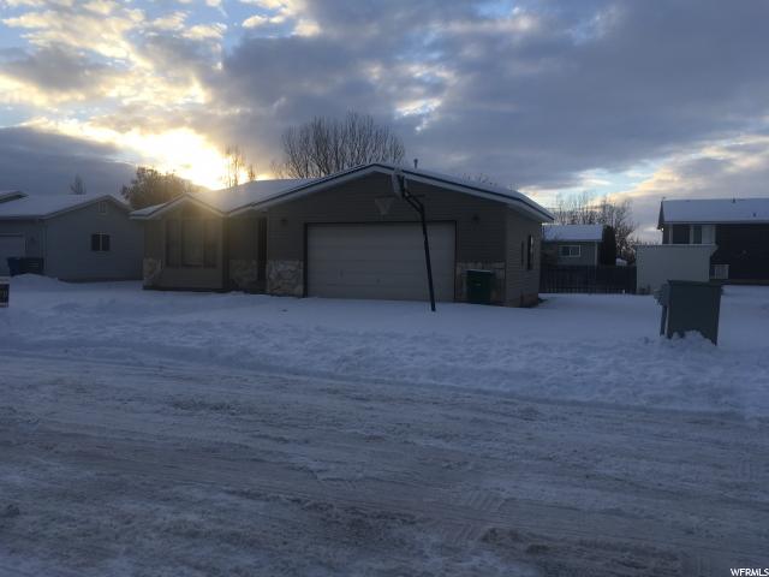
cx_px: 384
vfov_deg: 48.2
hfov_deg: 61.7
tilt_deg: -1.1
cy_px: 288
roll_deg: -0.2
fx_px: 644
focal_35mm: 29
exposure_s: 1/674
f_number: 2.2
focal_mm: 4.15
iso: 25
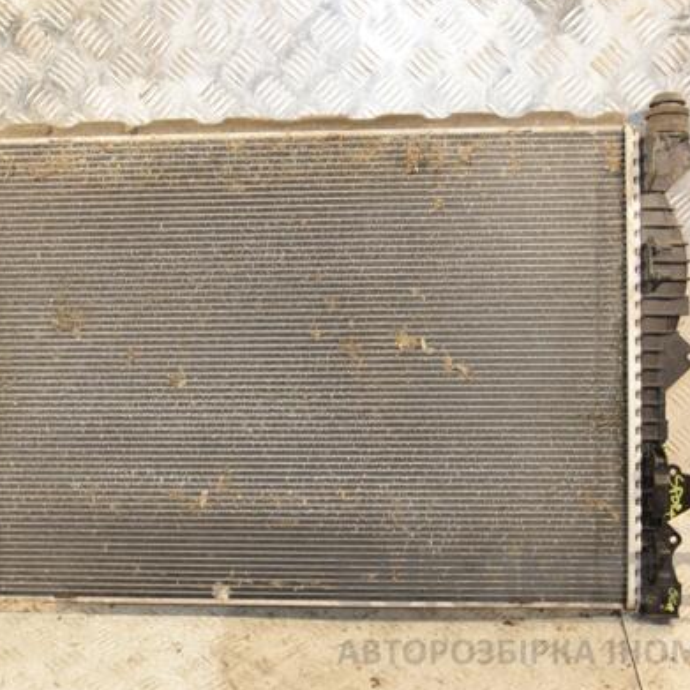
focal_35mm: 43
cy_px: 344
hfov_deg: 39.1
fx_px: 970
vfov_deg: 39.2
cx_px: 304
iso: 800
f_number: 5
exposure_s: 1/125
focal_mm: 22
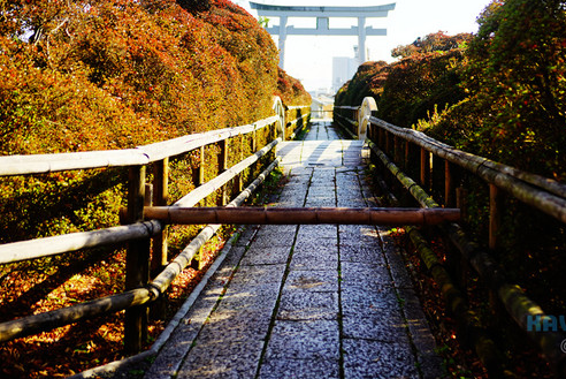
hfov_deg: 32.8
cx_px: 327
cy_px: 151
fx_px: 960
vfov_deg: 22.3
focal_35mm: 61
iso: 100
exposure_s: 1/640
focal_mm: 50
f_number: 2.8
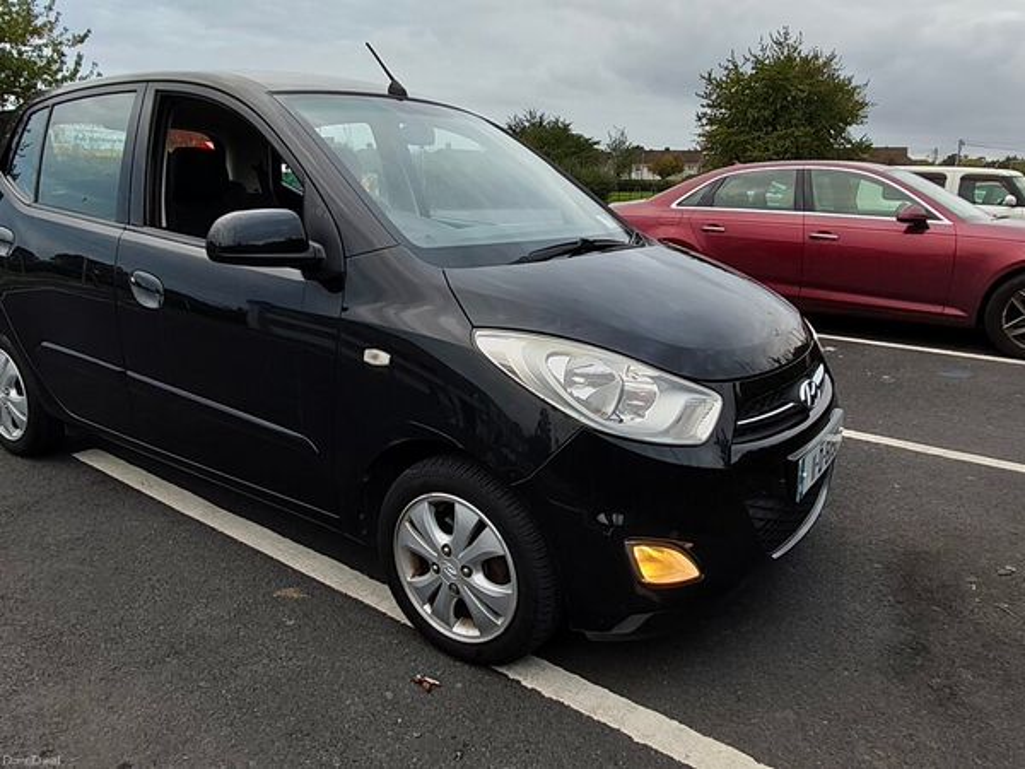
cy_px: 384
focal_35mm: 15
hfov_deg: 98.2
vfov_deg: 81.7
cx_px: 512
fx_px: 444
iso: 64
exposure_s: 1/100
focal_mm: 1.67
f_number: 2.2
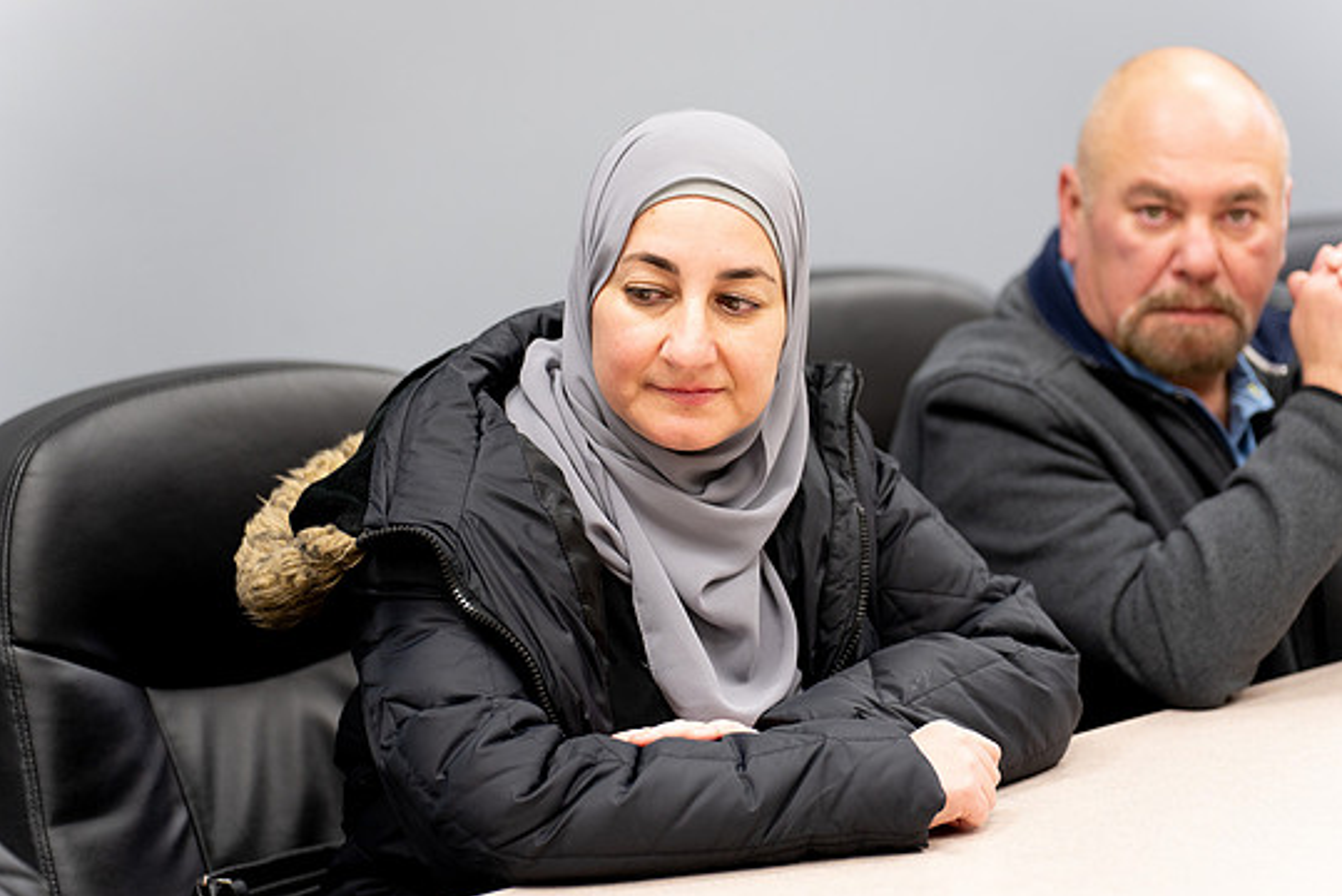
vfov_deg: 10.7
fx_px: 4774
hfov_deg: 16.0
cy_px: 472
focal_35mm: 128
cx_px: 700
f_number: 2.8
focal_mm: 119
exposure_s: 1/160
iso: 800
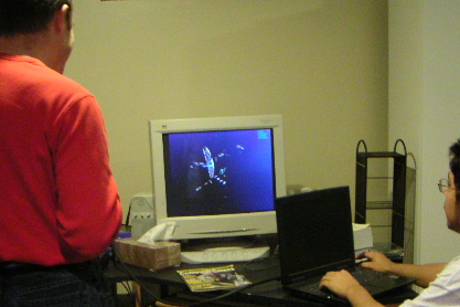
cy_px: 212
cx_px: 224
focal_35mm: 59
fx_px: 754
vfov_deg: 22.9
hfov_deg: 33.9
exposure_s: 1/15
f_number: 2.8
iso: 400
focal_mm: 4.8
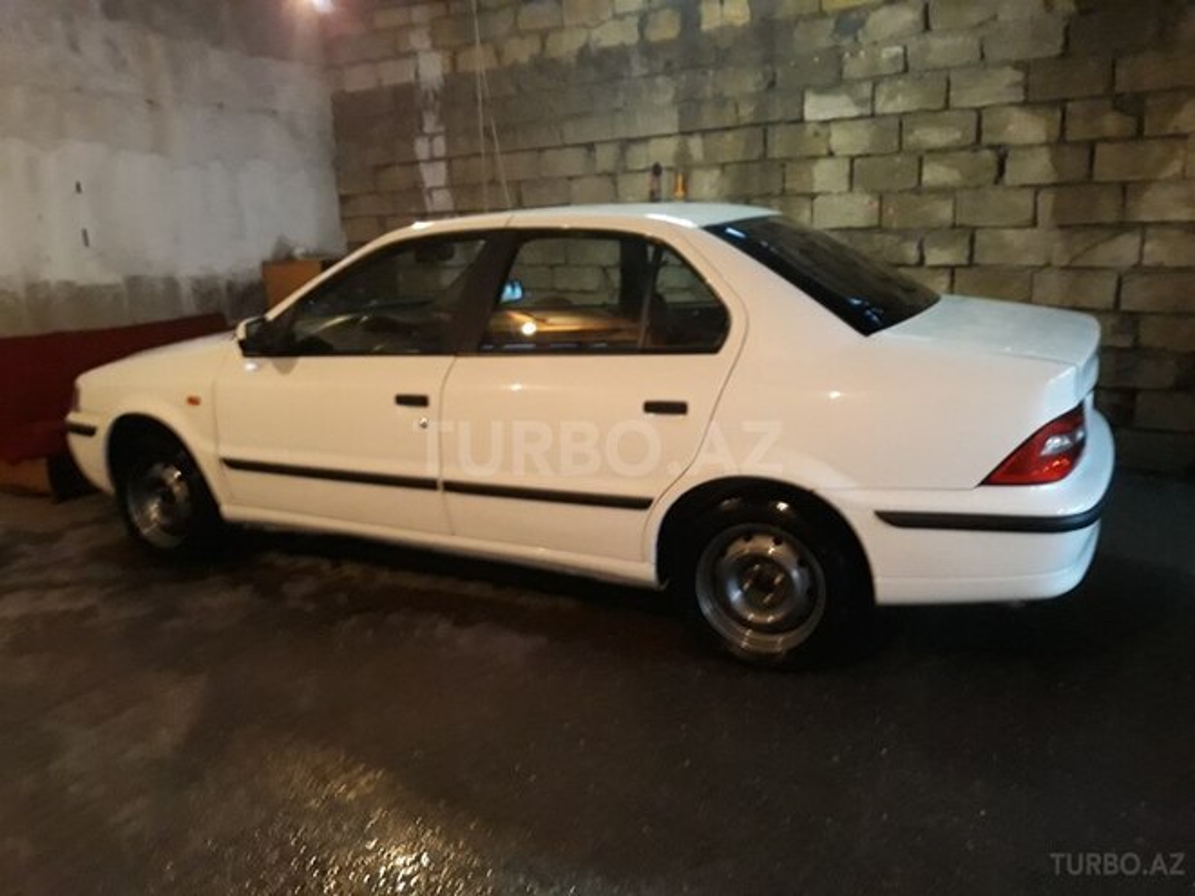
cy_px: 448
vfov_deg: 51.4
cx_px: 598
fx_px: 932
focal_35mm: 27
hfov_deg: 65.3
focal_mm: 3.71
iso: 500
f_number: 1.7
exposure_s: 1/20
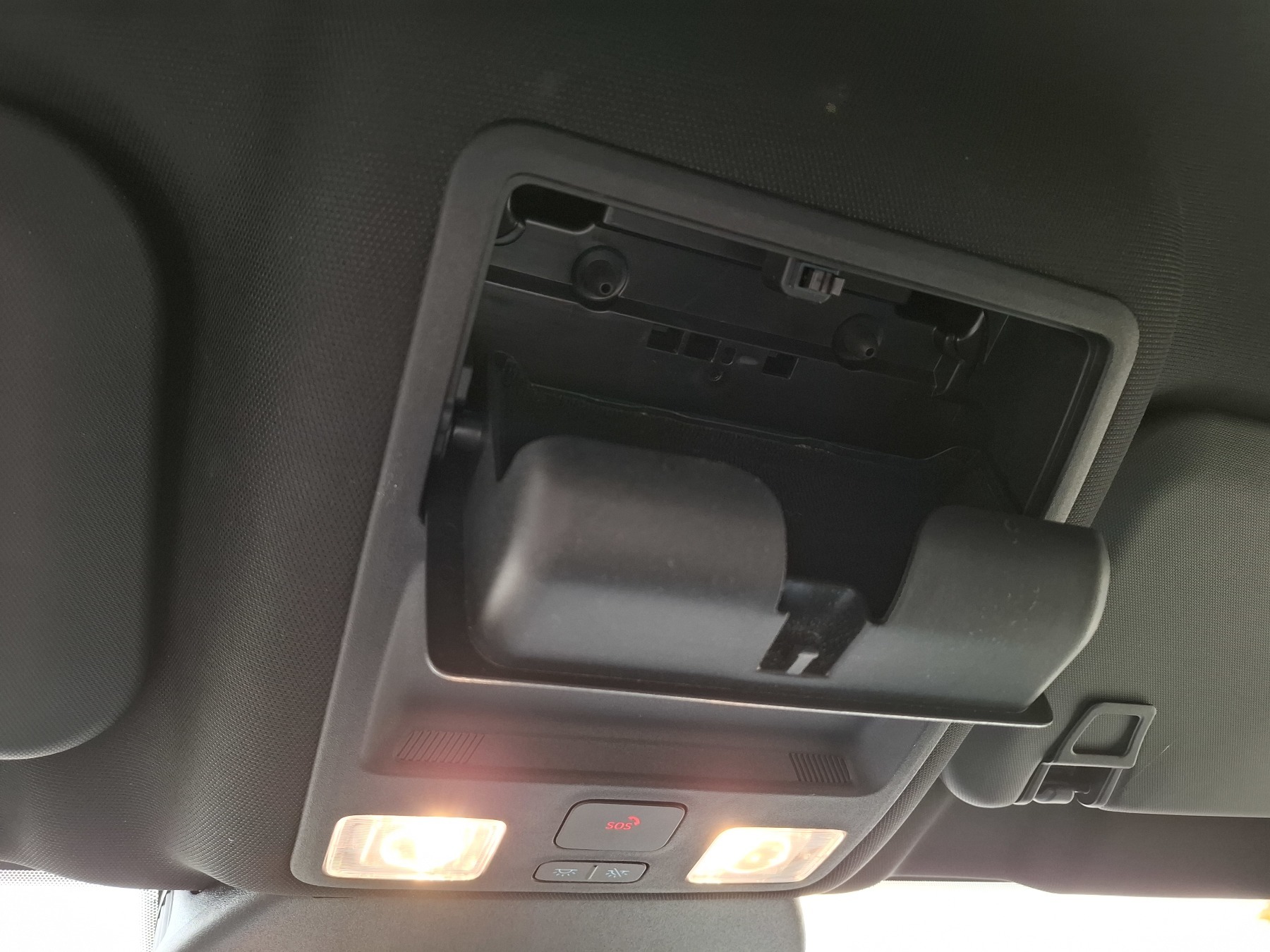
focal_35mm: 23
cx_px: 635
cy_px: 476
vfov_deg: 58.9
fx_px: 844
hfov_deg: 73.9
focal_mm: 5.54
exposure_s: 1/25
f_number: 1.8
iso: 400
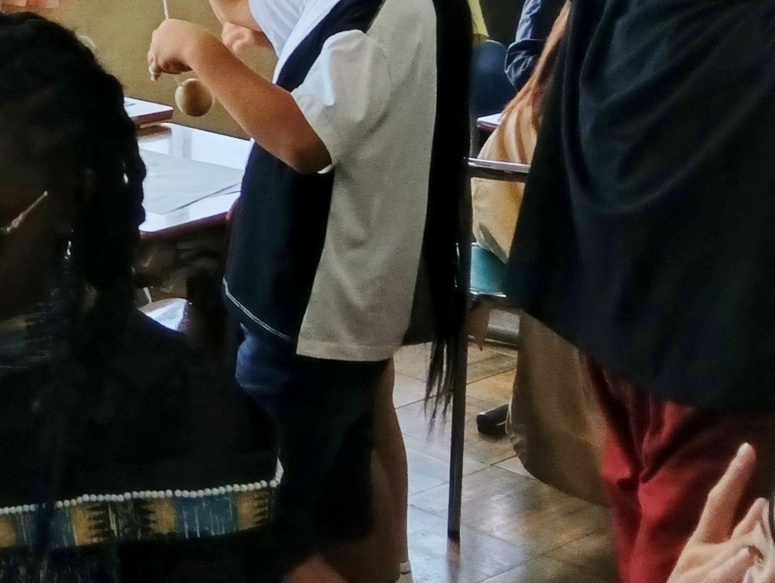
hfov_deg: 20.4
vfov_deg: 15.9
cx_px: -223
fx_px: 1973
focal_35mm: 88
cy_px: -193
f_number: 2.8
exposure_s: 1/100
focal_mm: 3.98
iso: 64
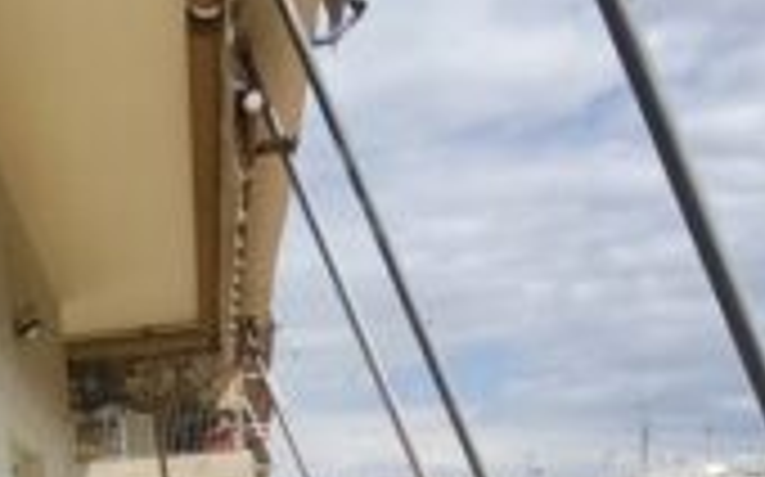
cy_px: 896
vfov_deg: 12.3
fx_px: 2000
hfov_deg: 21.6
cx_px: 270
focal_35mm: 96
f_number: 2.2
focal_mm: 1.91
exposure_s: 1/2506
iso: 50
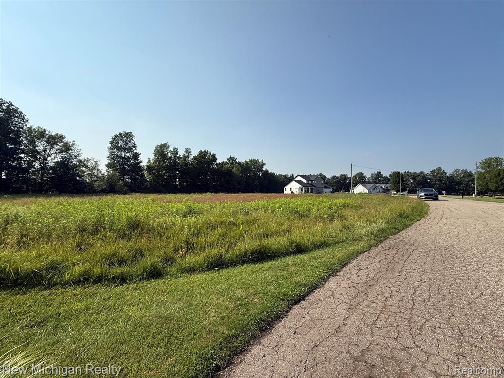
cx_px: 252
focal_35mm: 14
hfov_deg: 102.1
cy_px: 189
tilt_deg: +2.9
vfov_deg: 85.7
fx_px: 204
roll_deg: +0.0
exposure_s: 1/2841
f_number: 2.2
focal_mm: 2.22
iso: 50
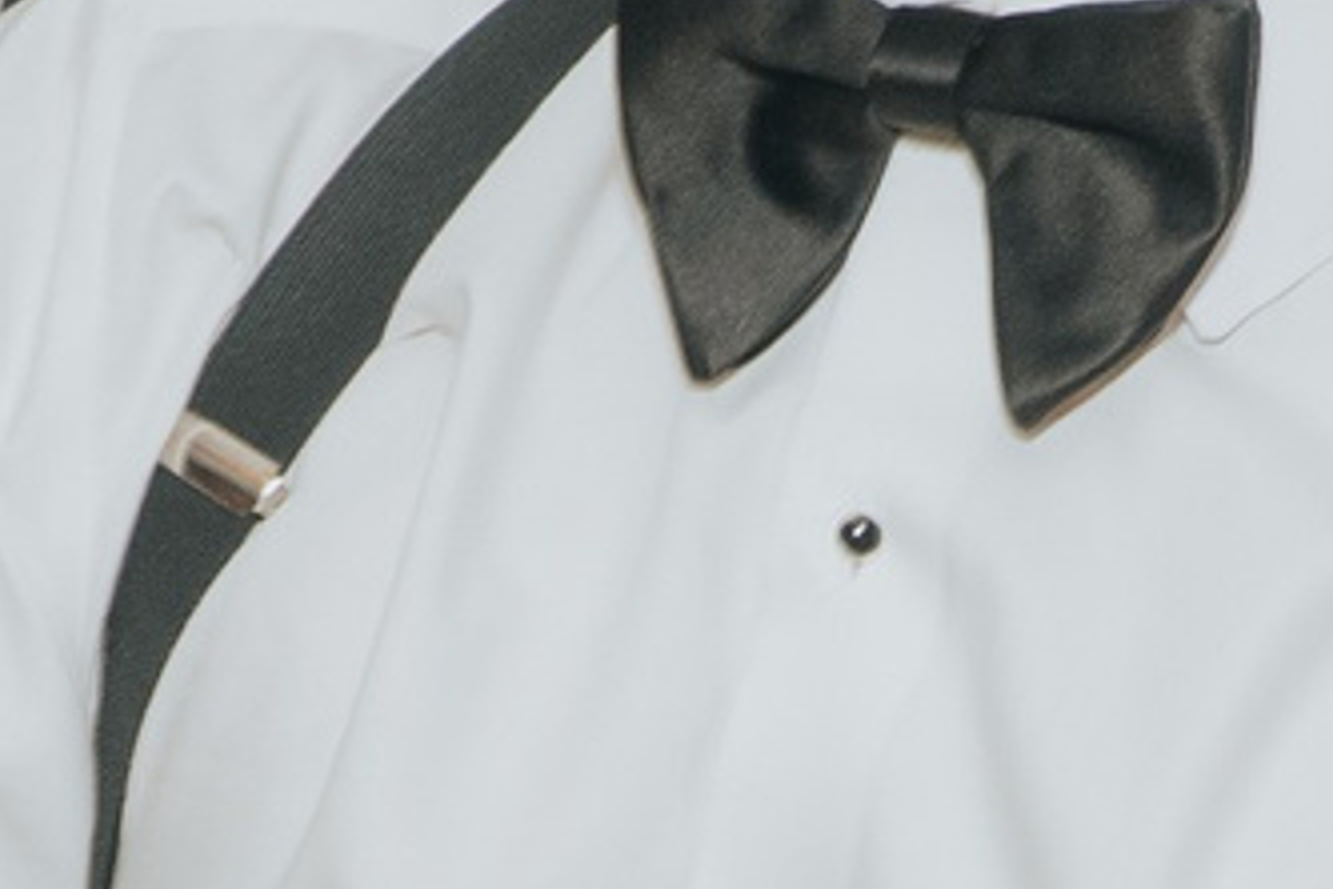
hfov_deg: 10.7
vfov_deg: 6.9
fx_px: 7109
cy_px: 1863
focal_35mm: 192
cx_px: 576
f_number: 2.8
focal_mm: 12
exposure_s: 1/125
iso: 500
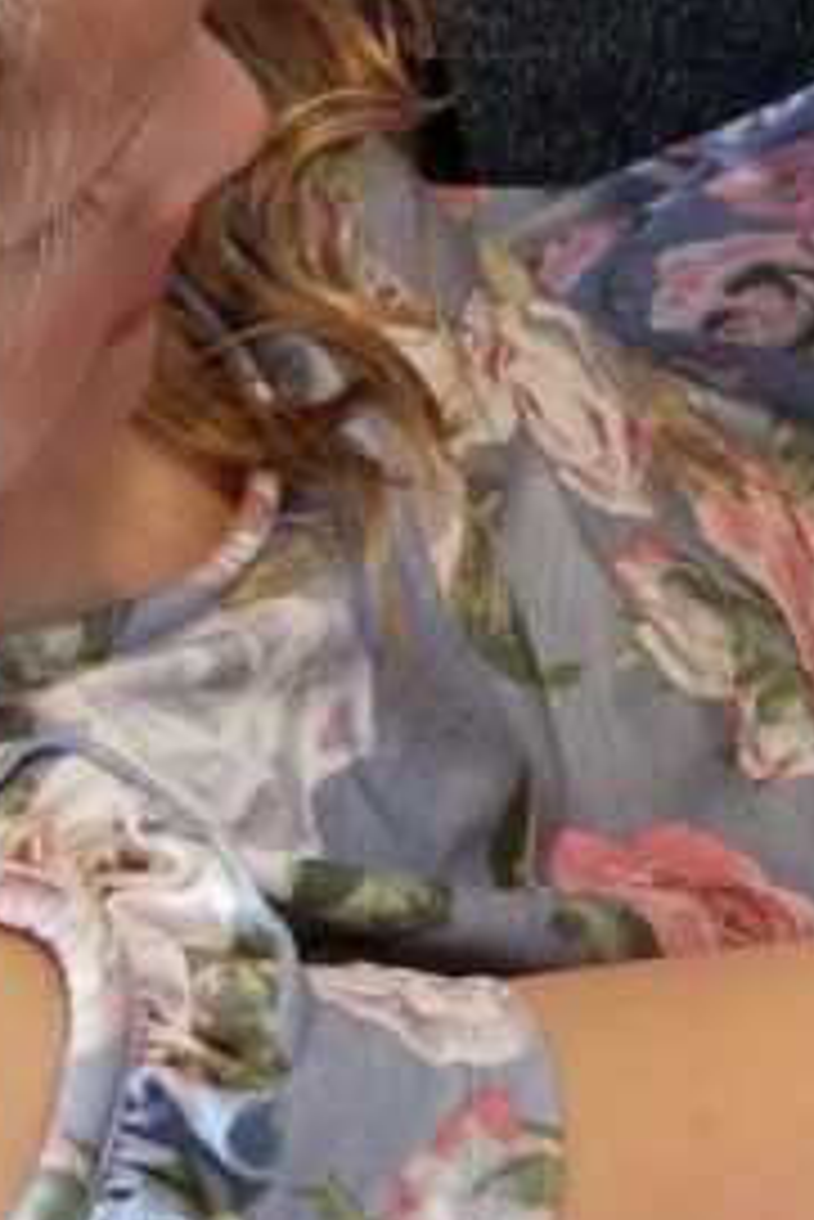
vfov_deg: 18.8
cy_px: -302
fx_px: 3455
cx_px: 1012
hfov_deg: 13.0
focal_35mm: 102
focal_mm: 4.25
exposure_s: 1/60
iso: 200
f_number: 1.7
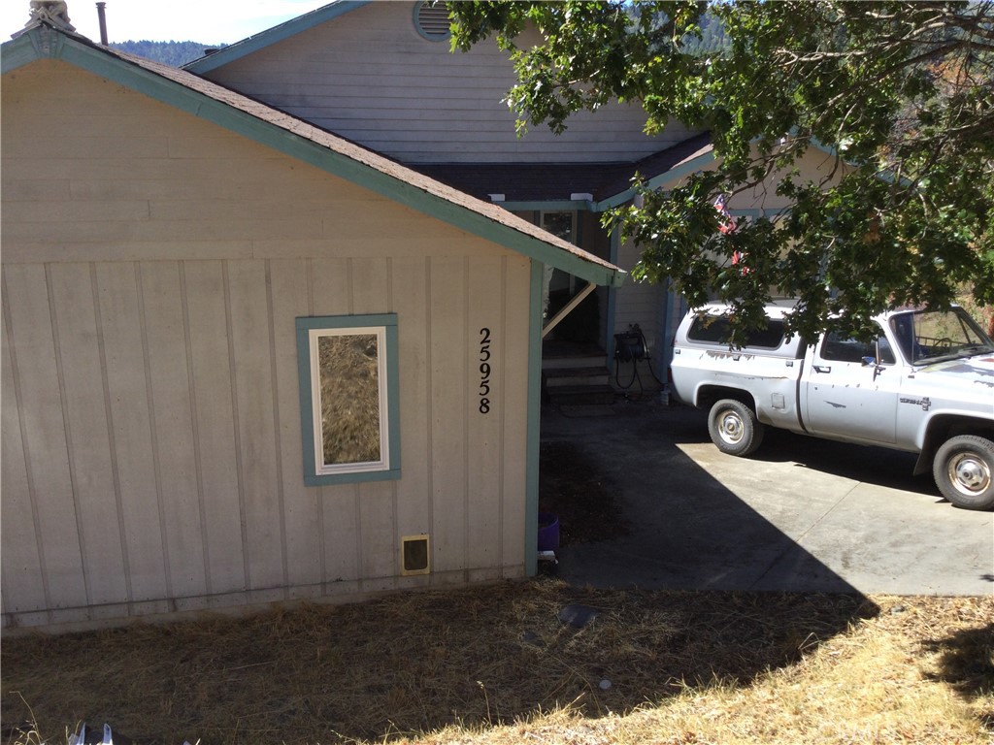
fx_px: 890
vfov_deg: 45.4
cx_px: 497
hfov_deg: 58.4
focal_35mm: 31
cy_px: 372
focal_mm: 3.3
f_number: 2.4
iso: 25
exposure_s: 1/460
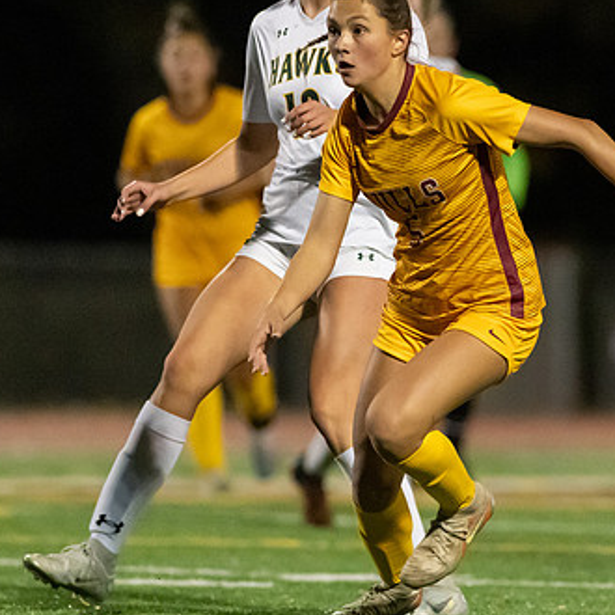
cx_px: 404
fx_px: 13809
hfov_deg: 2.6
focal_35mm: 687
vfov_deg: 2.6
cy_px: 385
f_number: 2.8
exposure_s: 1/1000
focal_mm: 300
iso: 16000
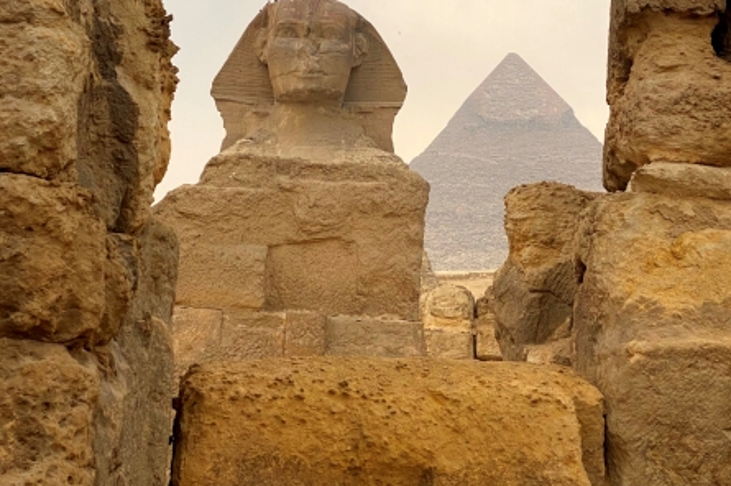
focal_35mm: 73
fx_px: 1481
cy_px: 89
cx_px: 368
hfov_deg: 27.7
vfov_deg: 18.5
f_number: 2
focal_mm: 6
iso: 20
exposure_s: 1/813
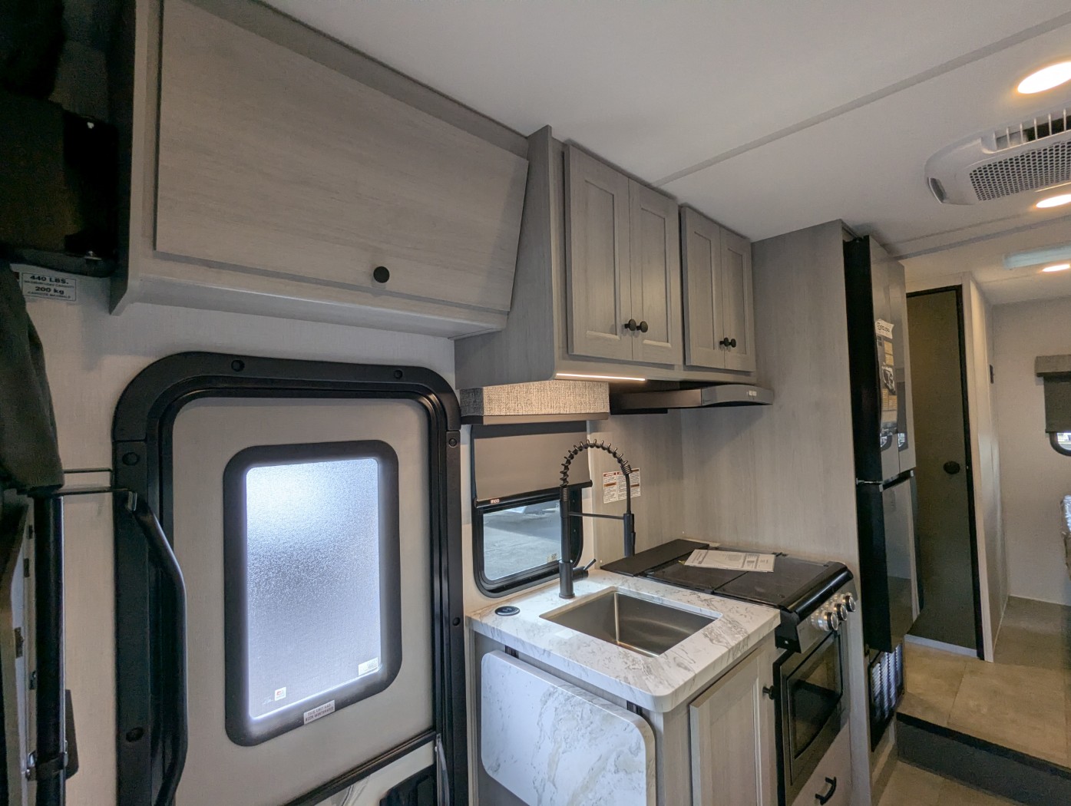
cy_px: 403
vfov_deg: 78.2
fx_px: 496
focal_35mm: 16
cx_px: 536
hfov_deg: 94.4
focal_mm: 2.35
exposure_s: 1/138
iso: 90
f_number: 2.2
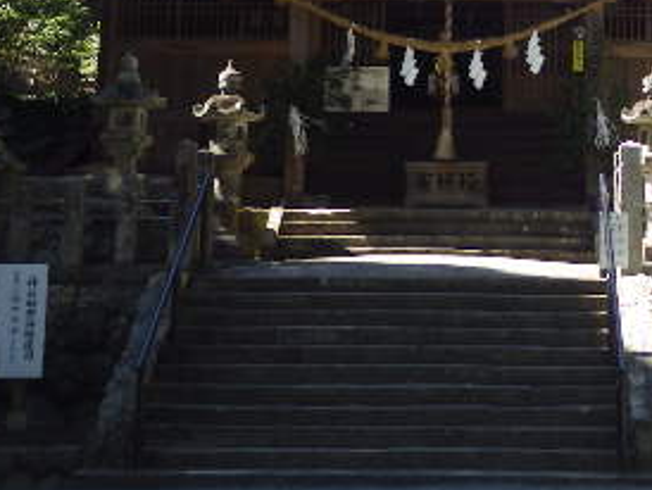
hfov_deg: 21.3
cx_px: 502
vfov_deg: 15.7
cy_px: -74
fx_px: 1716
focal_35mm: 91
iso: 125
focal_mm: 6.9
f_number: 3.7
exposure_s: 1/160
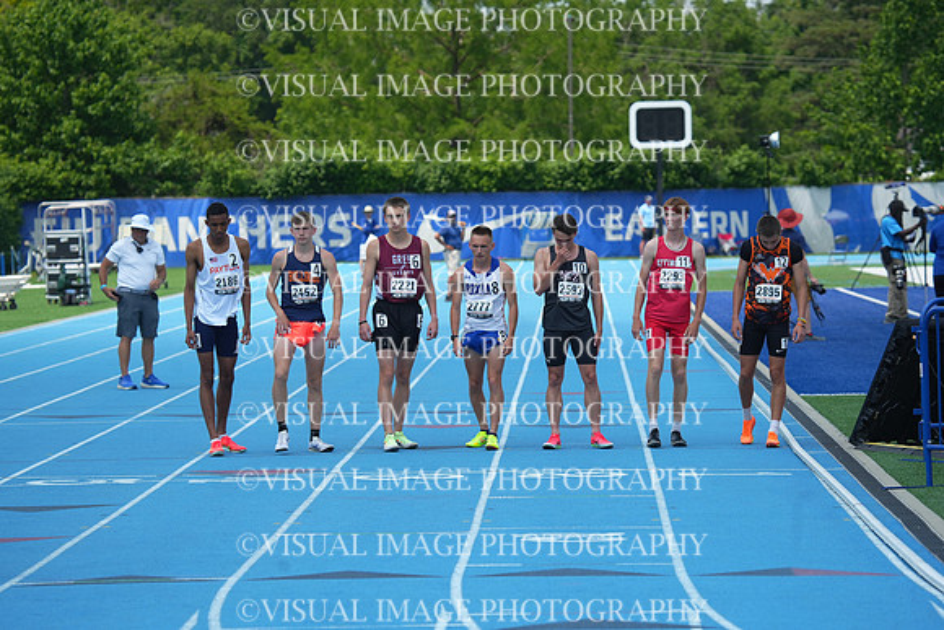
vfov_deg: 6.9
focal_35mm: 200
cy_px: 315
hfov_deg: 10.3
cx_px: 472
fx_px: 5245
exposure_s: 1/1600
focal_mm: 200
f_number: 5.6
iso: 400
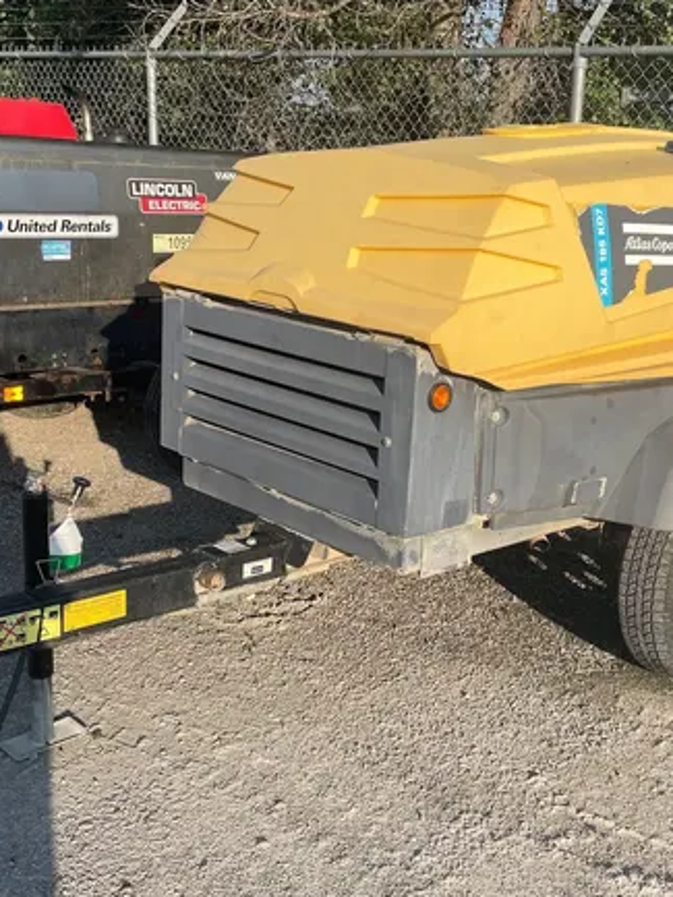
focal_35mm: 44
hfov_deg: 32.8
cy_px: 488
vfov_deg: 42.9
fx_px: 1140
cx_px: 414
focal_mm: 4.2
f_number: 1.6
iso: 32
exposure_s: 1/2618
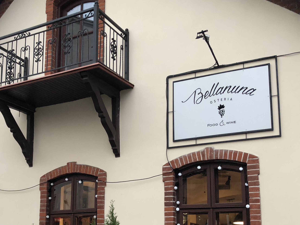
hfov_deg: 35.9
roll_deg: -0.7
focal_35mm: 53
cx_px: 104
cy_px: 177
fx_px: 459
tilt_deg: +9.2
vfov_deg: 27.0
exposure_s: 1/20
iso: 40
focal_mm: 3.99
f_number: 1.8
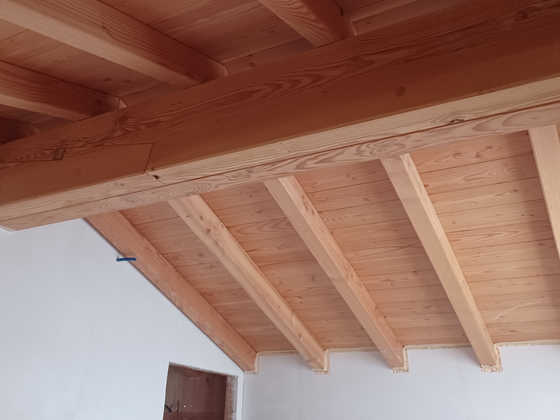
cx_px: 252
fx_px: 534
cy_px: 144
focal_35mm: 33
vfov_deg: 42.4
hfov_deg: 55.2
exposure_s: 1/20
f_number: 1.8
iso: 800
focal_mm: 4.6
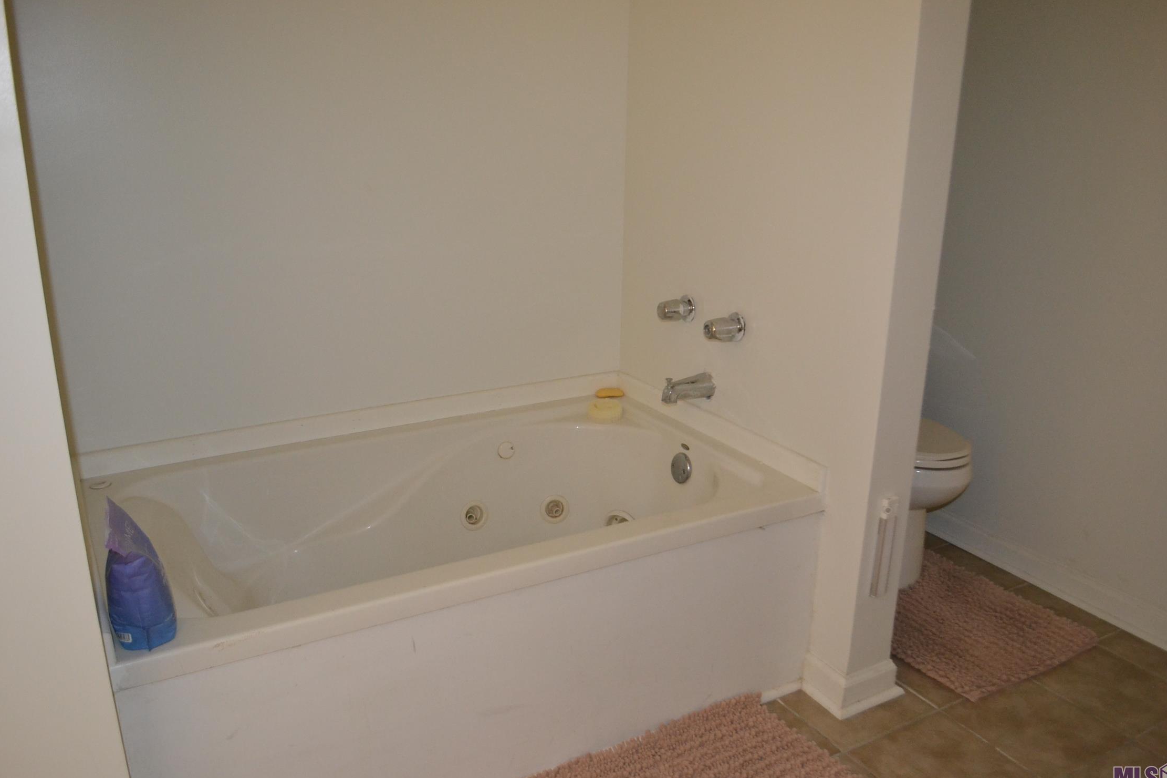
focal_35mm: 28
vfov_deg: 46.4
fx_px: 908
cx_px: 587
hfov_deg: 65.5
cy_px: 394
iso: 1600
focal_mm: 18
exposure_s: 1/60
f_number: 3.5
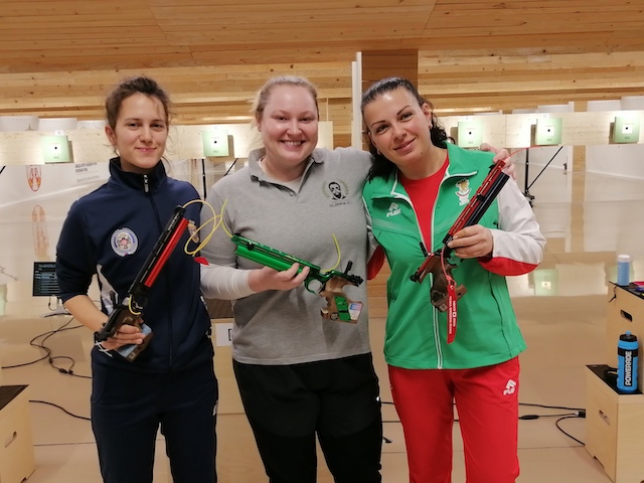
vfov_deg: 37.7
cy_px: 242
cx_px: 322
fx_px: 707
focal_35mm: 38
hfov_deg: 49.0
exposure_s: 1/50
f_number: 1.8
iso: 80
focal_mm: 5.4
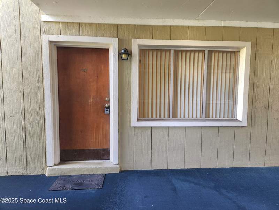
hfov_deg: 73.9
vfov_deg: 58.9
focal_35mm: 23
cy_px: 105
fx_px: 185
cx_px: 140
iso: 400
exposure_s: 1/120
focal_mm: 5.4
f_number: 1.8
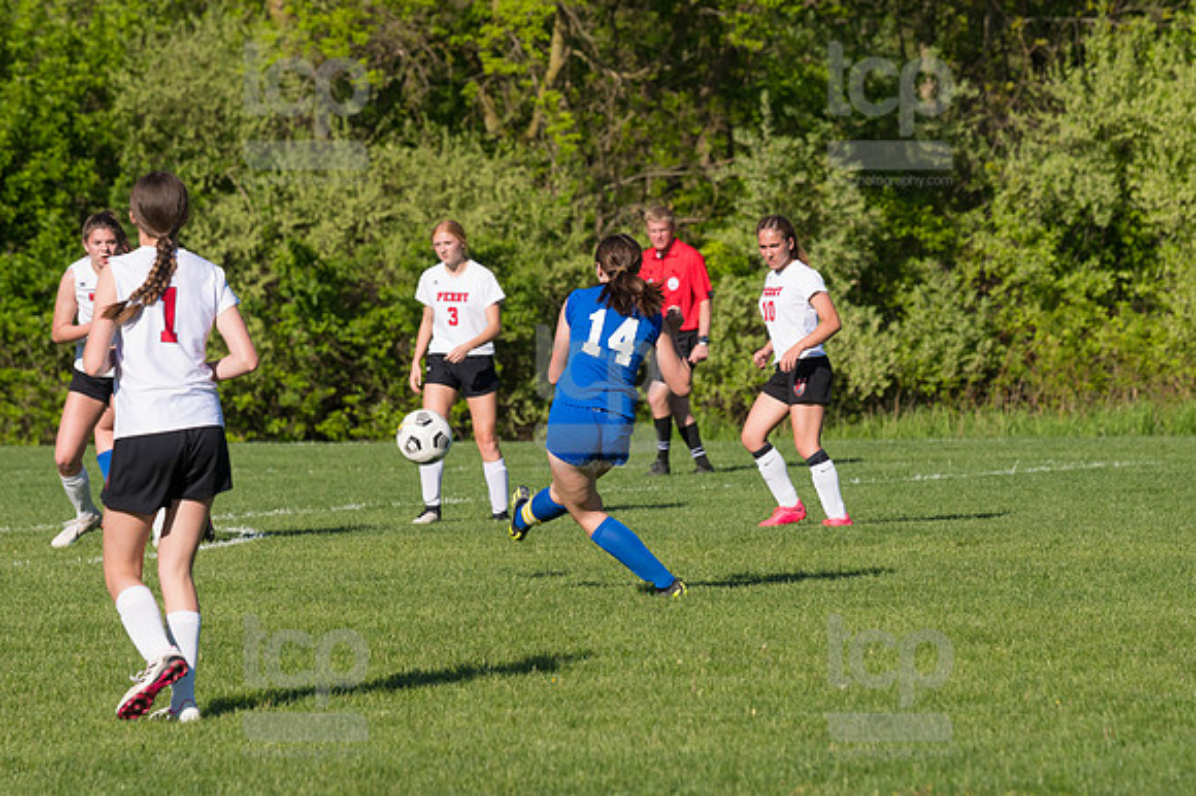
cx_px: 598
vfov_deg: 4.8
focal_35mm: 285
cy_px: 398
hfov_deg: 7.2
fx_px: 9463
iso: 250
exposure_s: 1/1600
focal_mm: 190
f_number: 5.6
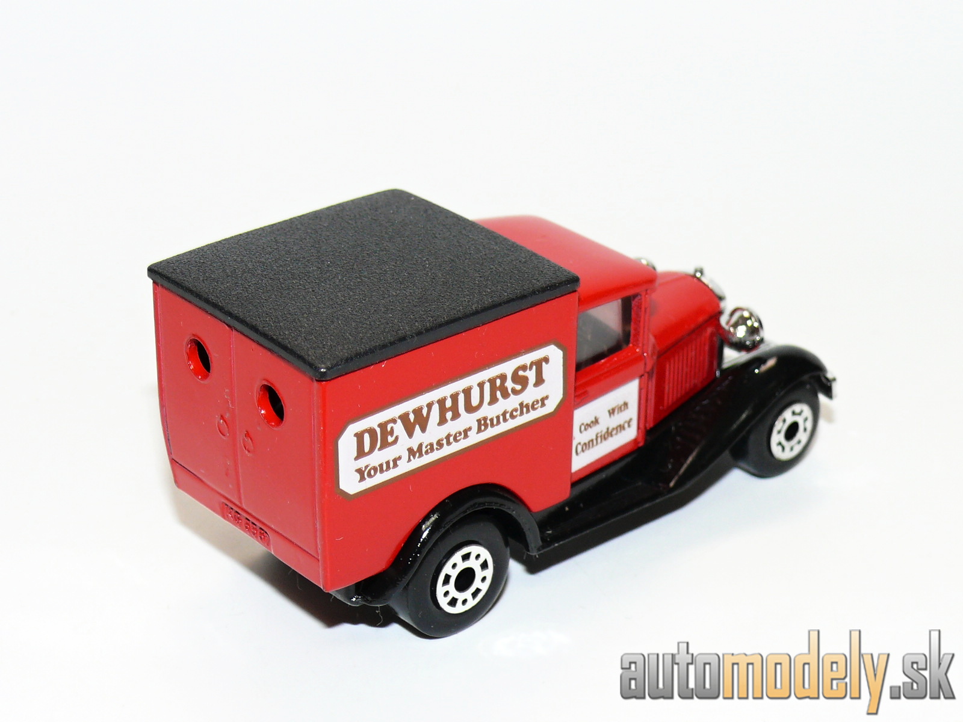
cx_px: 482
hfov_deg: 22.5
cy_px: 361
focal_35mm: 87
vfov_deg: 17.0
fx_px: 2420
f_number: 4
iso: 100
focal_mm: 12.2
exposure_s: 1/30
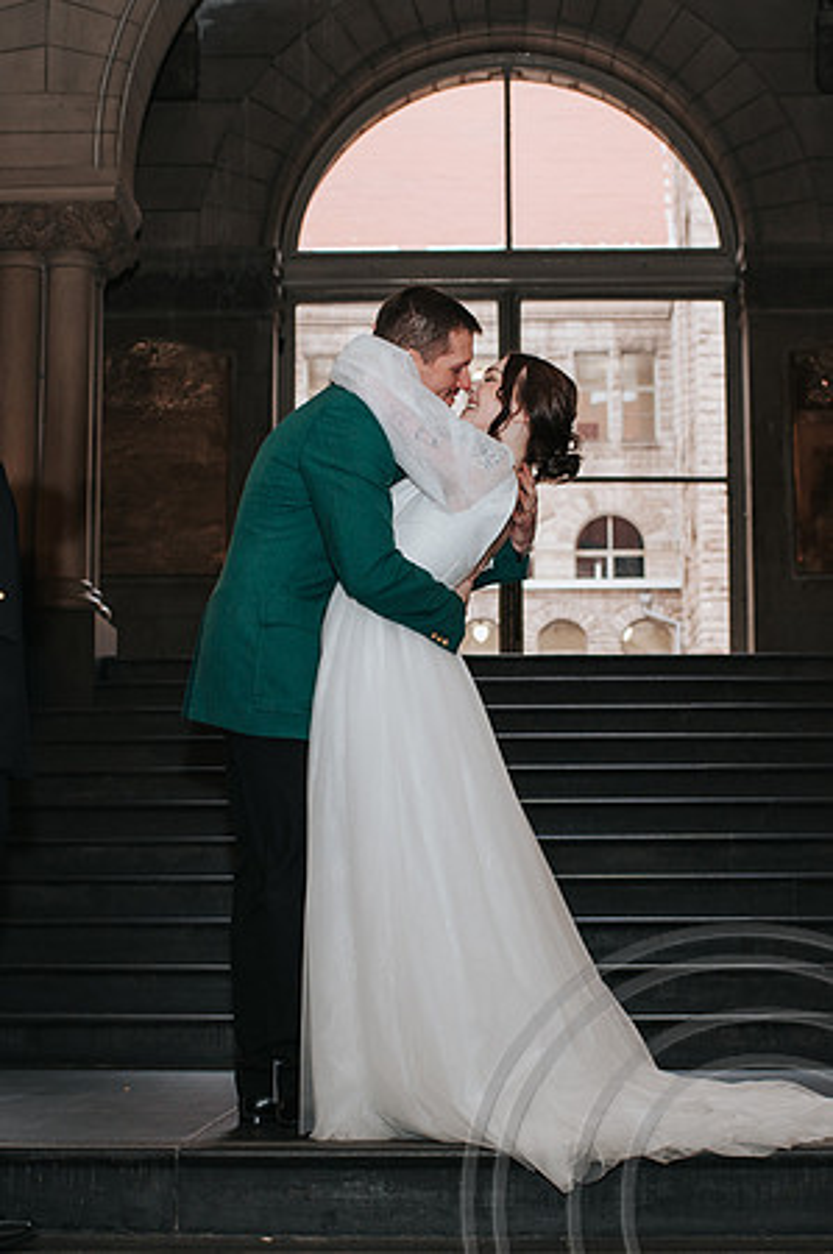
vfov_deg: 32.3
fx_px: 2162
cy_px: 741
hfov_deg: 21.8
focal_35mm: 62
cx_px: 412
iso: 800
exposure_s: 1/200
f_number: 3.2
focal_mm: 35
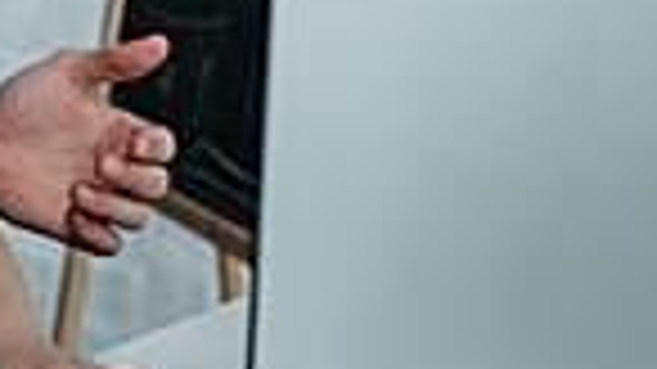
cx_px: -112
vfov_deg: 6.7
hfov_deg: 11.8
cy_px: -72
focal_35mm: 179
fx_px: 3117
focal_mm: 50
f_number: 3.5
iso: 320
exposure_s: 1/200
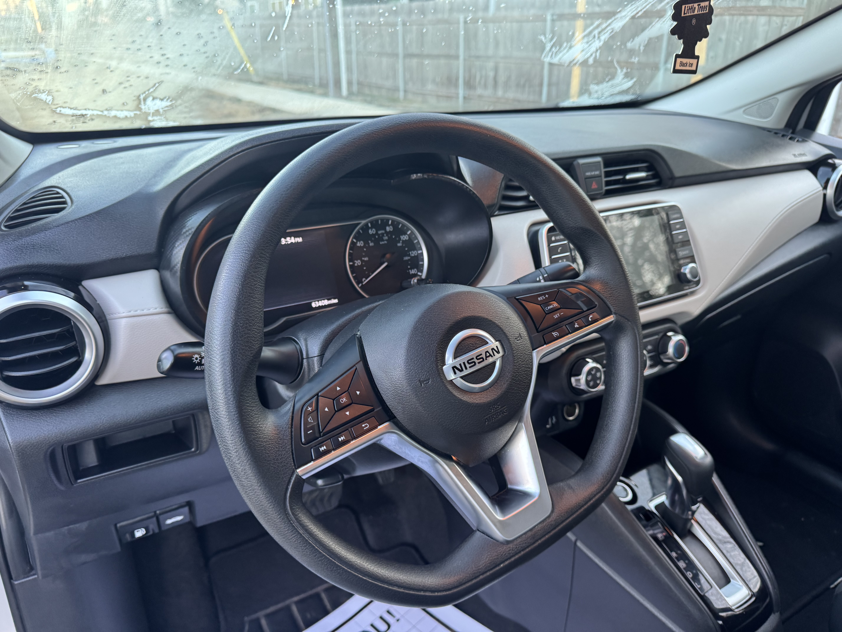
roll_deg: -0.8
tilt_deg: -23.1
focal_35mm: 24
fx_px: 584
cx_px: 421
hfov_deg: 71.6
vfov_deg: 56.8
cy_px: 316
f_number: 1.78
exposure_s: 1/82
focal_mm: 6.76
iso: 200
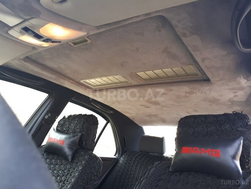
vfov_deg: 51.4
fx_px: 196
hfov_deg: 65.3
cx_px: 126
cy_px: 94
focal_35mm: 27
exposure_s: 1/50
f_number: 1.9
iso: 50
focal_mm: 3.6
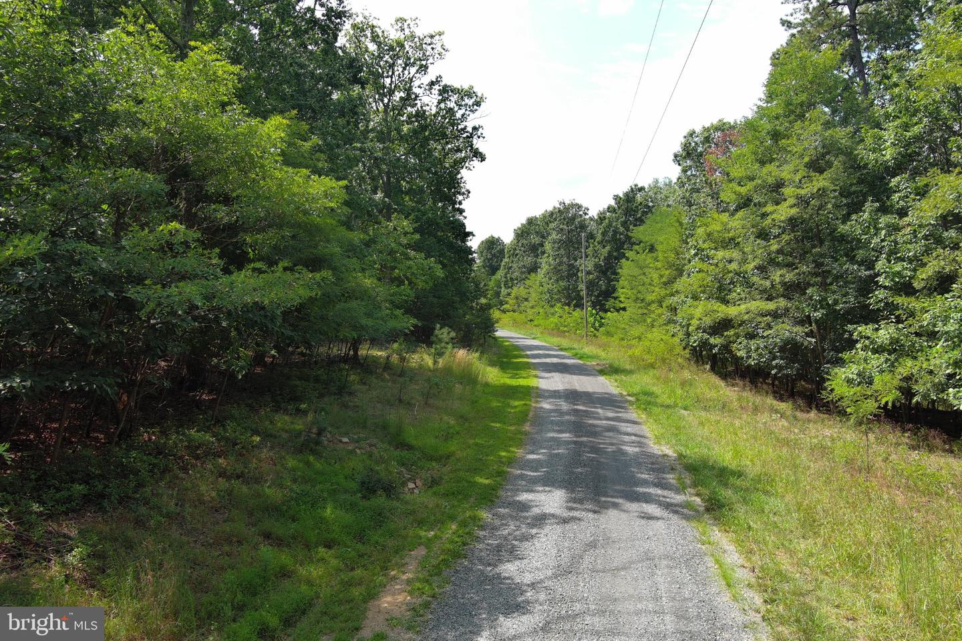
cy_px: 320
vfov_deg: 45.0
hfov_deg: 63.7
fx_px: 775
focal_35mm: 29
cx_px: 481
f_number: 2.8
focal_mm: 10.57
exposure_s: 1/541
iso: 100
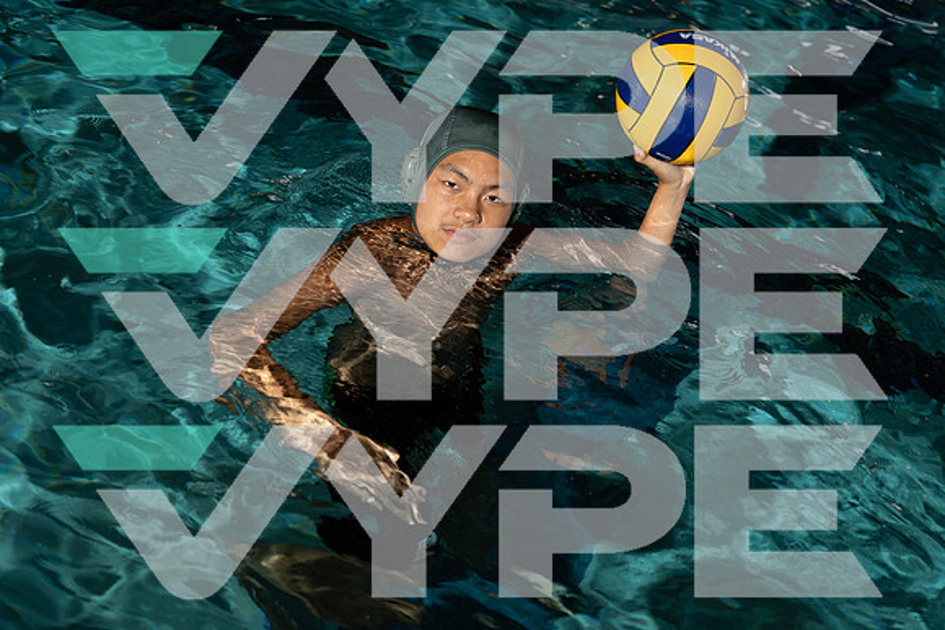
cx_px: 472
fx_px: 1838
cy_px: 315
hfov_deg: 28.8
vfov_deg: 19.5
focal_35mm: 70
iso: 100
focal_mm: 70
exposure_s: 1/250
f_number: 4
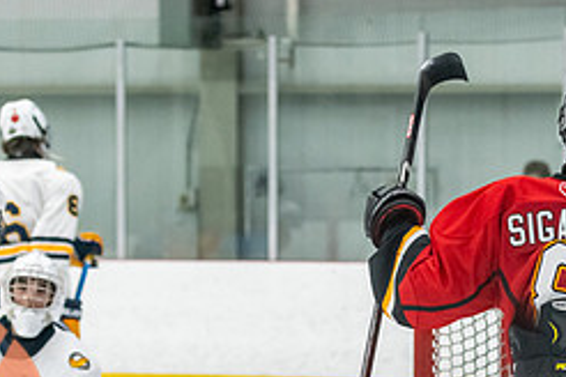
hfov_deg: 10.7
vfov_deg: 7.0
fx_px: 3034
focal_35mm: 193
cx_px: 323
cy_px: 498
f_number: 2.8
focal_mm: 70
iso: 3200
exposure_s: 1/800
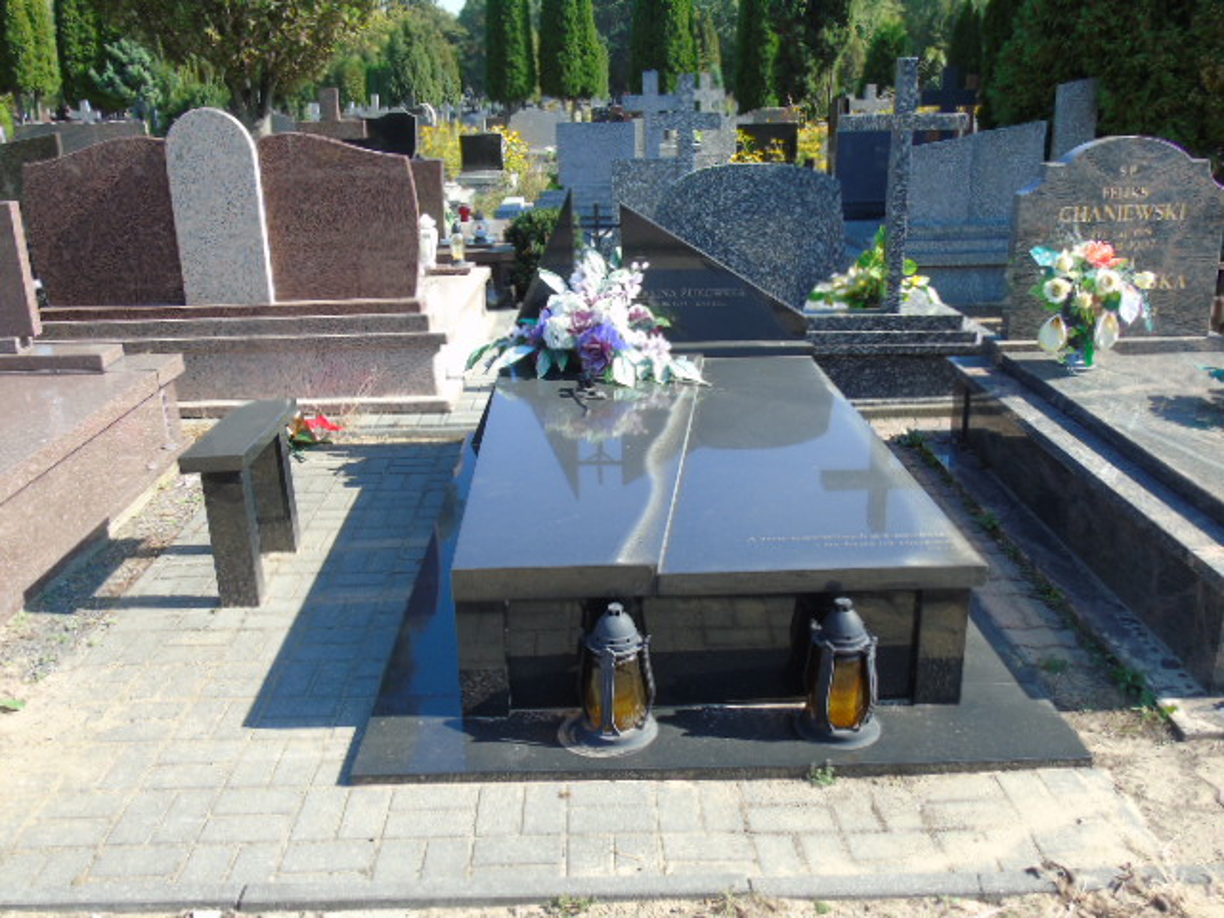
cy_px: 459
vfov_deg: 48.2
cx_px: 612
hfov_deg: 61.7
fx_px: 1025
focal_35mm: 29
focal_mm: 5.2
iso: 80
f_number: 3.6
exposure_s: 1/250
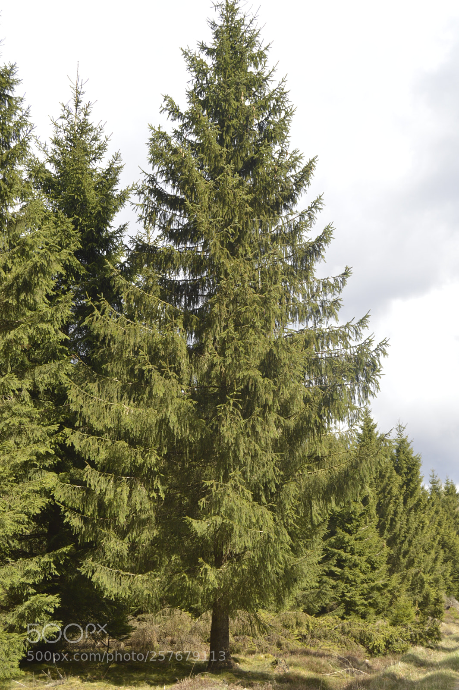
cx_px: 230
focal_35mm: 39
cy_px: 345
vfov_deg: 49.6
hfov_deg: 34.2
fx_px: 747
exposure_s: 1/200
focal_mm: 26
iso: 100
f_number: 7.1
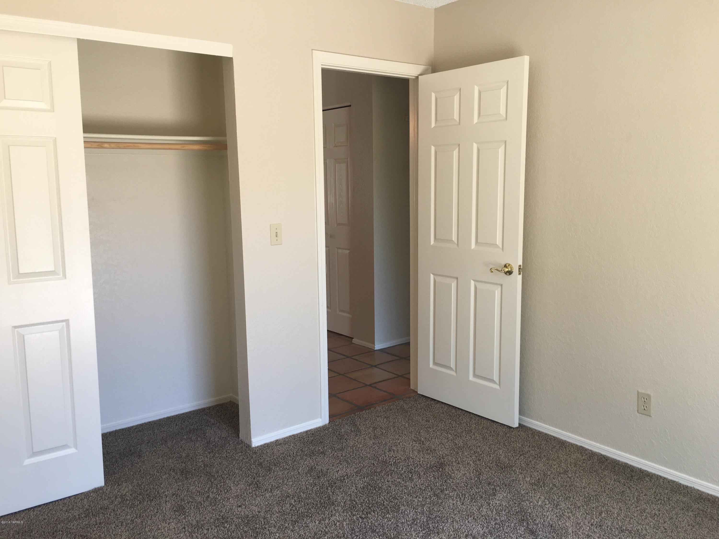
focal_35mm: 29
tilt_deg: -9.0
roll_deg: +0.9
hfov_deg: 61.7
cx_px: 360
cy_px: 270
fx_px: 602
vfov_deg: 48.2
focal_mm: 4.15
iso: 32
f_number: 2.2
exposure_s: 1/60
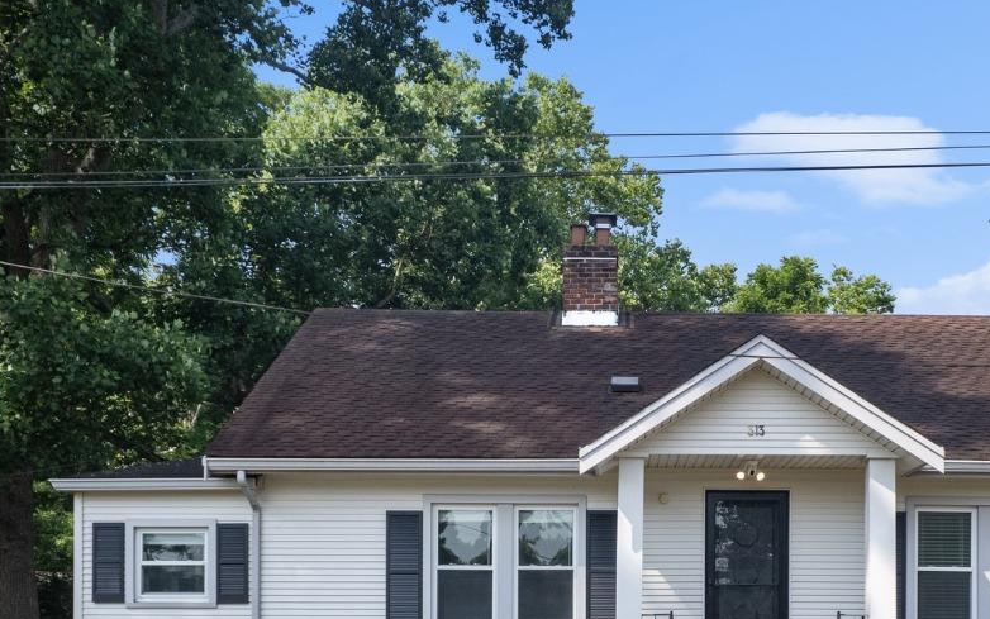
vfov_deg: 28.0
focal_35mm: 43
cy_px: 628
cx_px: 676
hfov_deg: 45.4
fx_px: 1160
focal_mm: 8.38
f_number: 2.8
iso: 110
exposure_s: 1/1000
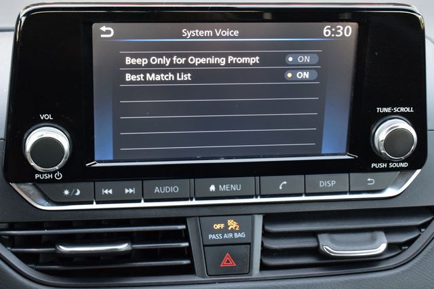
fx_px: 813
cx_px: 217
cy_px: 144
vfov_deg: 20.1
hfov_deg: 29.9
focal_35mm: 68
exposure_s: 1/15
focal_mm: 45
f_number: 6.3
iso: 400
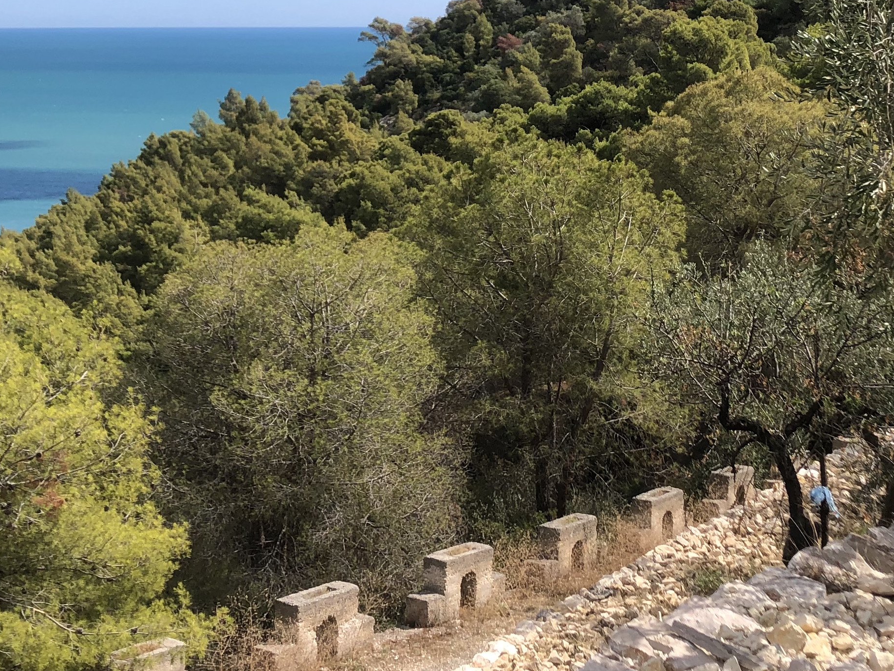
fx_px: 1575
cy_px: 180
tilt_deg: -6.0
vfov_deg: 23.8
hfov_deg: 31.6
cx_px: 534
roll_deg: +1.3
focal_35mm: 61
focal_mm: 4
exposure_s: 1/1869
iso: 20
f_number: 1.8
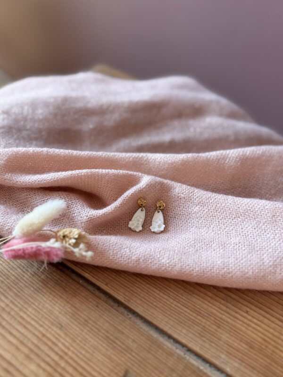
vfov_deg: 71.6
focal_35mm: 24
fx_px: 262
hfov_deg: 56.8
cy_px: 188
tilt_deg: -50.2
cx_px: 142
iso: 160
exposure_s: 1/121
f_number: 1.78
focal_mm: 6.76
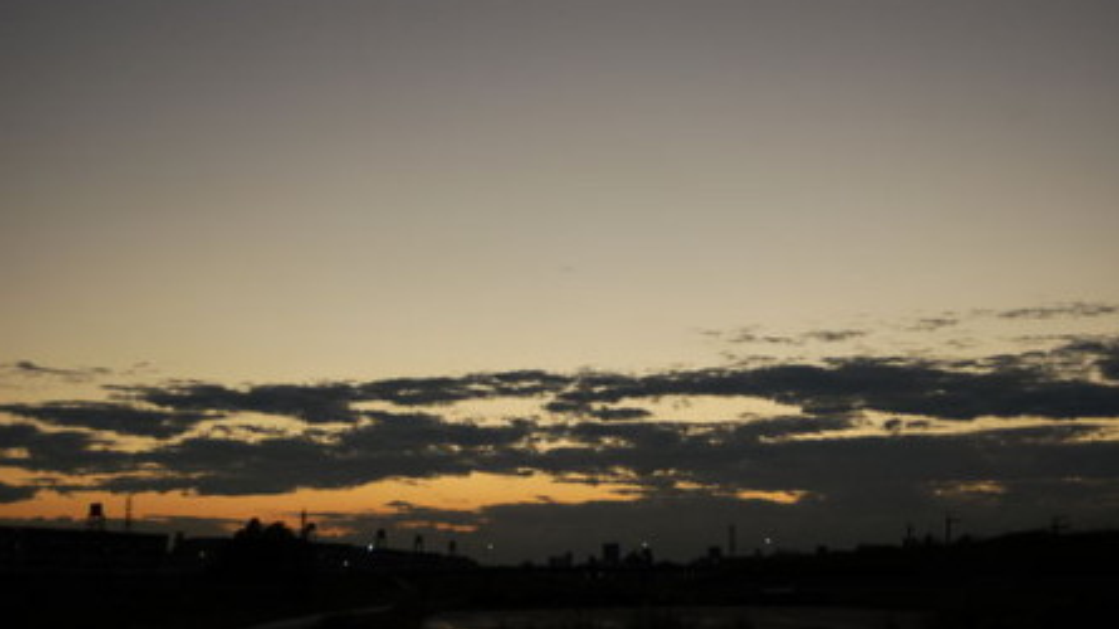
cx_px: 561
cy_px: 281
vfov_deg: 22.2
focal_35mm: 54
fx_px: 1602
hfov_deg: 38.5
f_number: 4.5
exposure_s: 1/50
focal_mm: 34
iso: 200
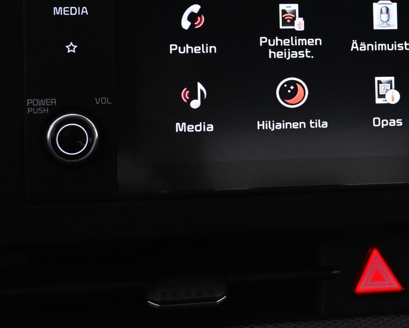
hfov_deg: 19.5
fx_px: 1168
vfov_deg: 15.8
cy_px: 51
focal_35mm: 96
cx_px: 357
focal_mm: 32.5
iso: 3200
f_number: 5
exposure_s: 1/80
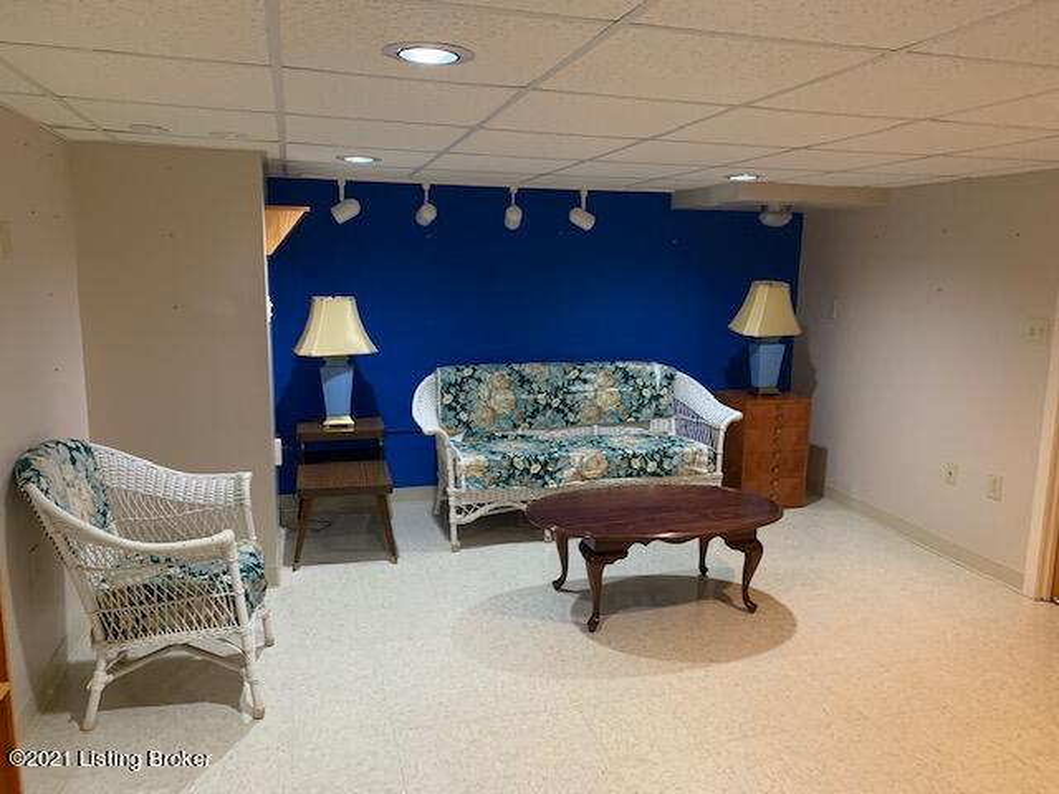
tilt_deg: -8.8
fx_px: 795
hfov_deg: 67.3
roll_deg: -1.8
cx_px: 530
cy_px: 397
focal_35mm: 26
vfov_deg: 53.1
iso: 400
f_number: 1.8
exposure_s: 1/40
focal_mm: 4.25
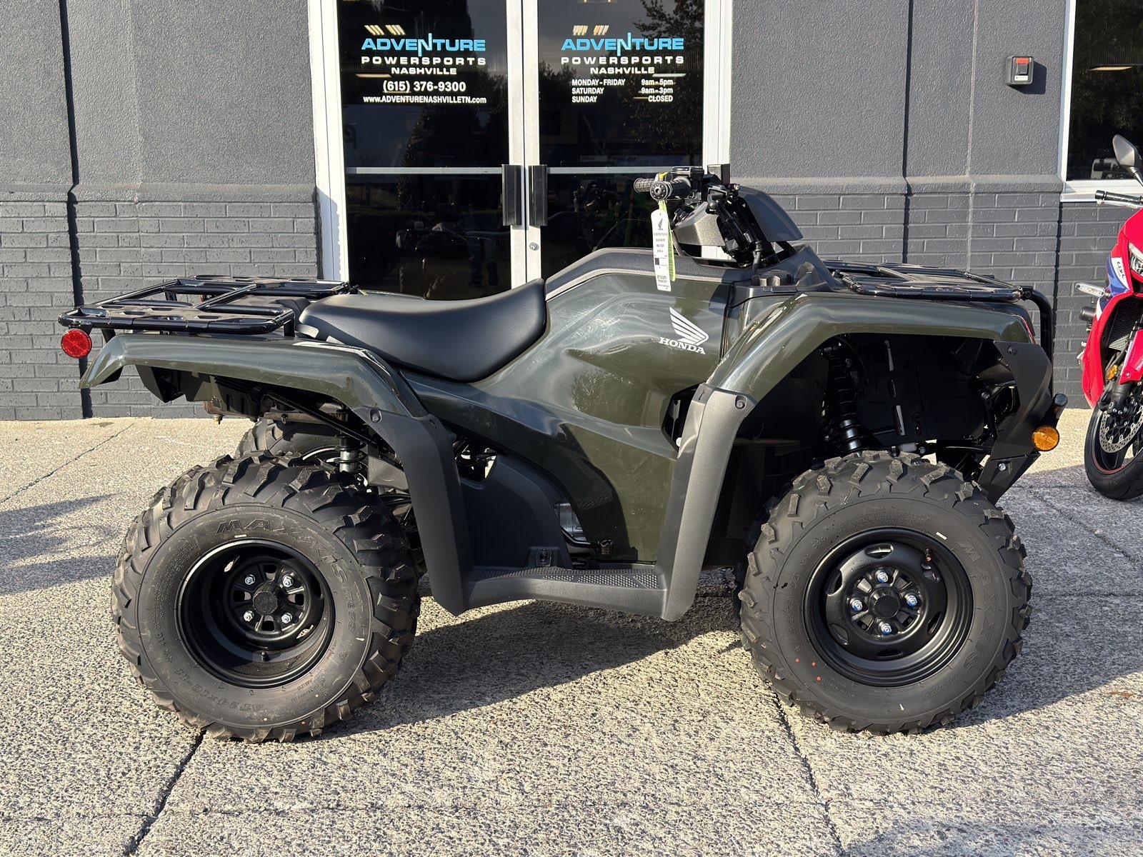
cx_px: 572
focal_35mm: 42
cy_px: 428
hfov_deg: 44.8
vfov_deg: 34.3
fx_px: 1387
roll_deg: +0.2
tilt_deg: -8.8
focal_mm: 6.76
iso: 100
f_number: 1.78
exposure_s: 1/1299
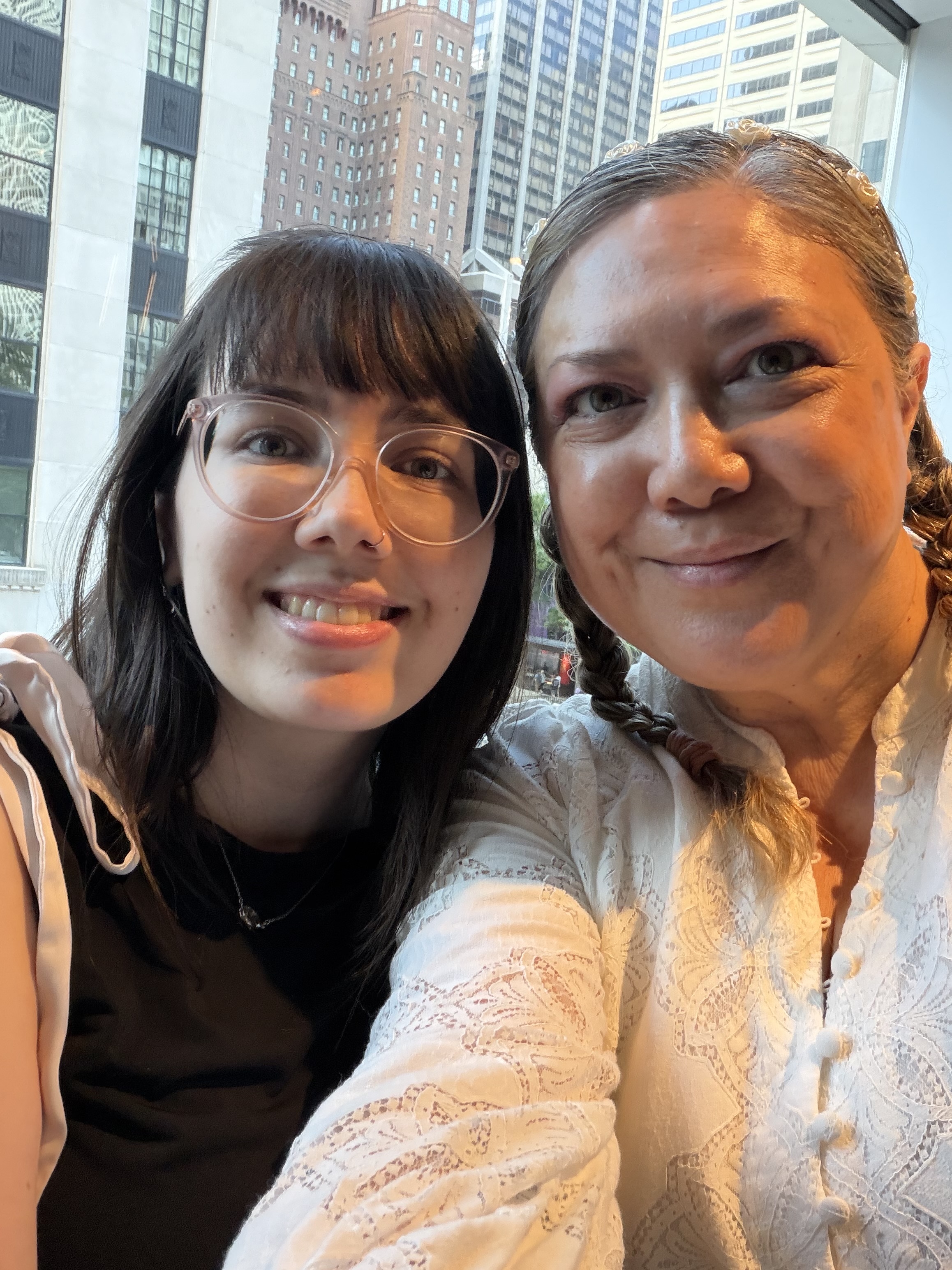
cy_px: 635
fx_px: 1100
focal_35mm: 30
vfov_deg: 60.0
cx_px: 476
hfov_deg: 46.8
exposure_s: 1/60
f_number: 1.9
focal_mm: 2.71
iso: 160
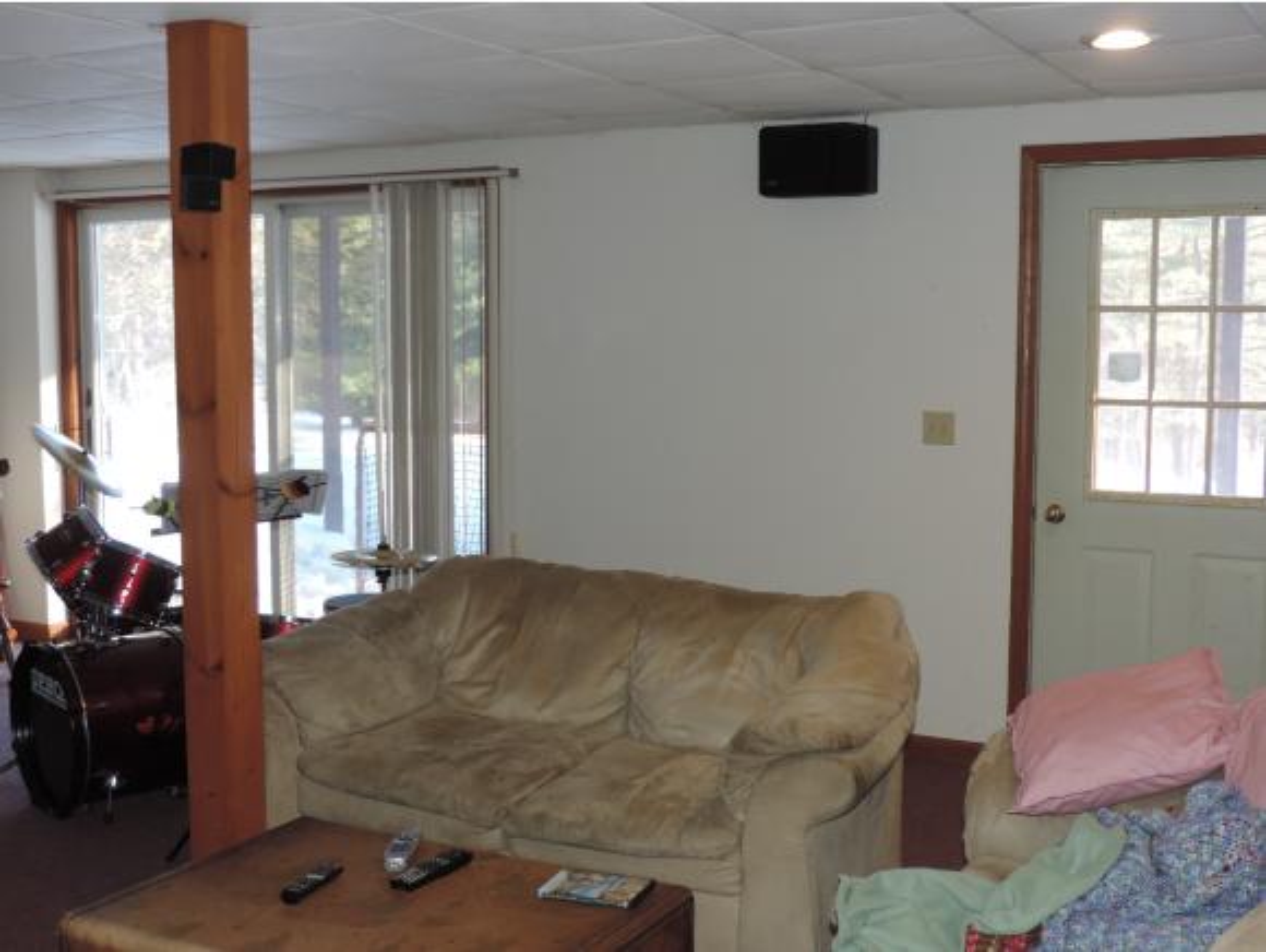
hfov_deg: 43.8
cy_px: 476
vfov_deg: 33.6
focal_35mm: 43
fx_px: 1574
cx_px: 633
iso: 200
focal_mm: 7.6
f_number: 3.4
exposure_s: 1/30
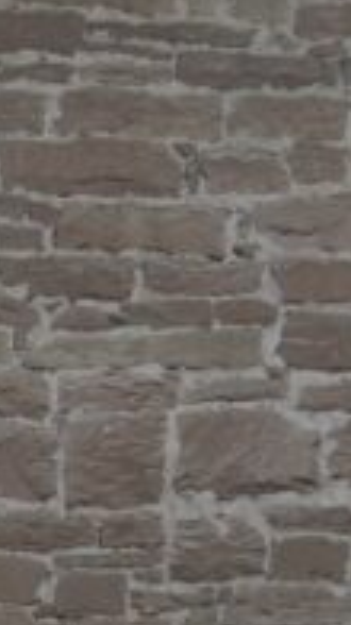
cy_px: 1055
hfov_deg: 7.9
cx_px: -479
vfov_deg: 13.8
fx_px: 2354
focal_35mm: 142
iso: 64
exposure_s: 1/100
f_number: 1.6
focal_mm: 5.1
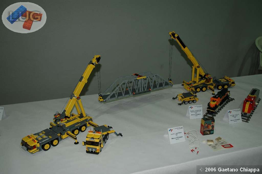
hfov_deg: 57.3
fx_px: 240
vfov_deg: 39.9
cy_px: 87
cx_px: 131
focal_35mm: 33
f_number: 3.8
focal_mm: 22
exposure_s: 1/60
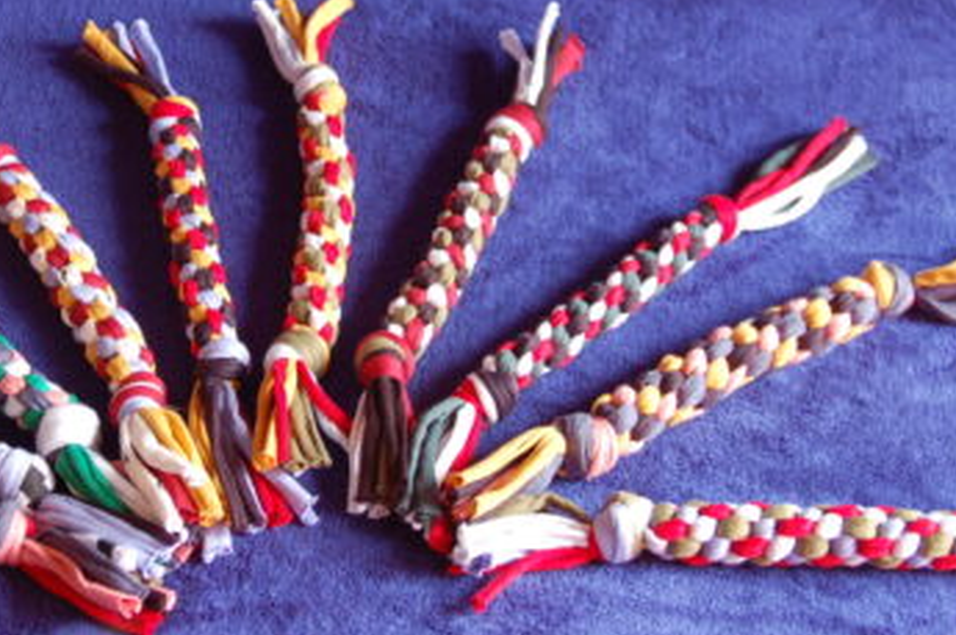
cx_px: 308
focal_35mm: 73
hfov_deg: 27.5
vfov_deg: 18.6
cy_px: 214
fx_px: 1936
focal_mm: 28
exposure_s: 1/80
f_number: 4.5
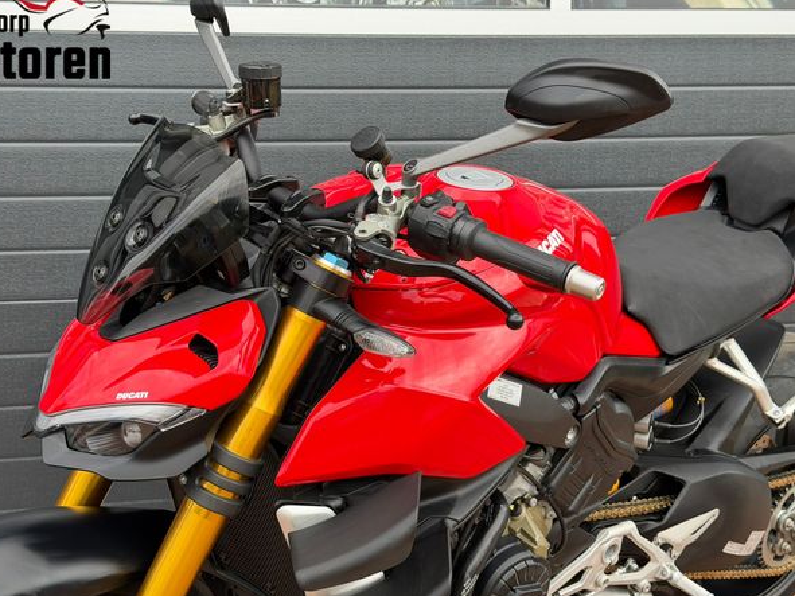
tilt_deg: -8.5
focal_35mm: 52
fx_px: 1194
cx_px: 369
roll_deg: +1.2
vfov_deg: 28.0
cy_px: 312
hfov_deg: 36.8
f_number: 1.78
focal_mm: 6.76
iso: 80
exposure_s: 1/802
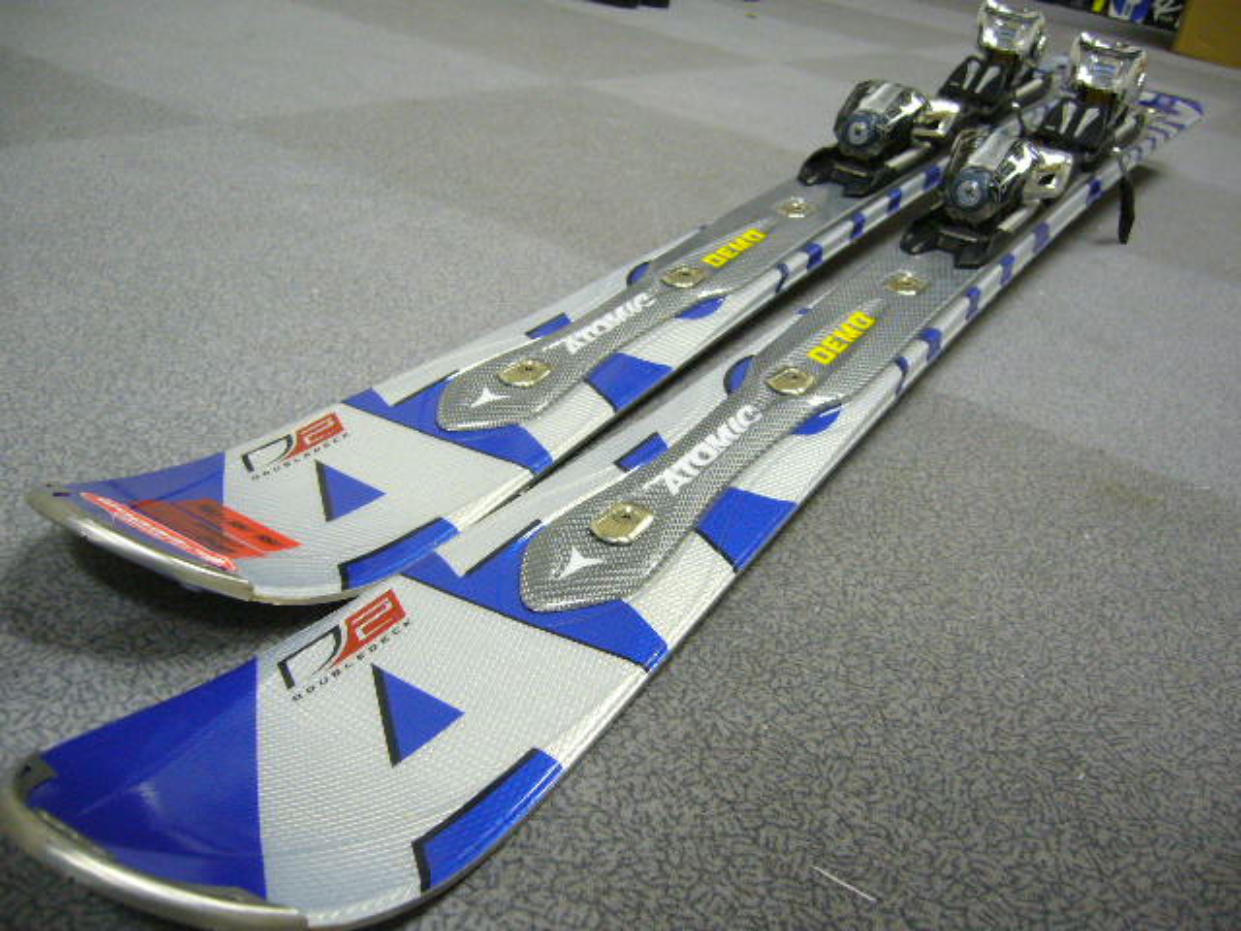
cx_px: 620
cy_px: 466
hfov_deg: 52.6
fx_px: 1255
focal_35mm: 35
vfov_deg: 40.7
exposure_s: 1/13
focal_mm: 5.8
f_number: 2.8
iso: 200
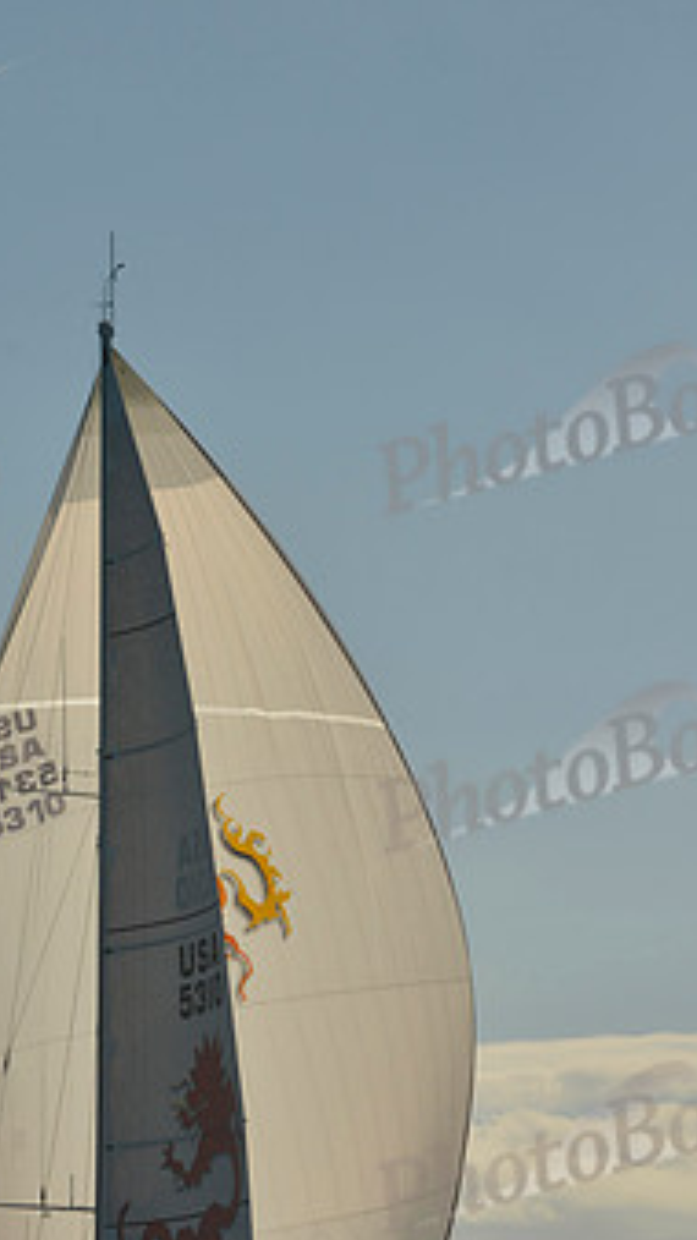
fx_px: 5030
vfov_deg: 14.0
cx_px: 189
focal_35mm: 153
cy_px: 1002
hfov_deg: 7.9
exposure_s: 1/640
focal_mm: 85
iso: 200
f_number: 11
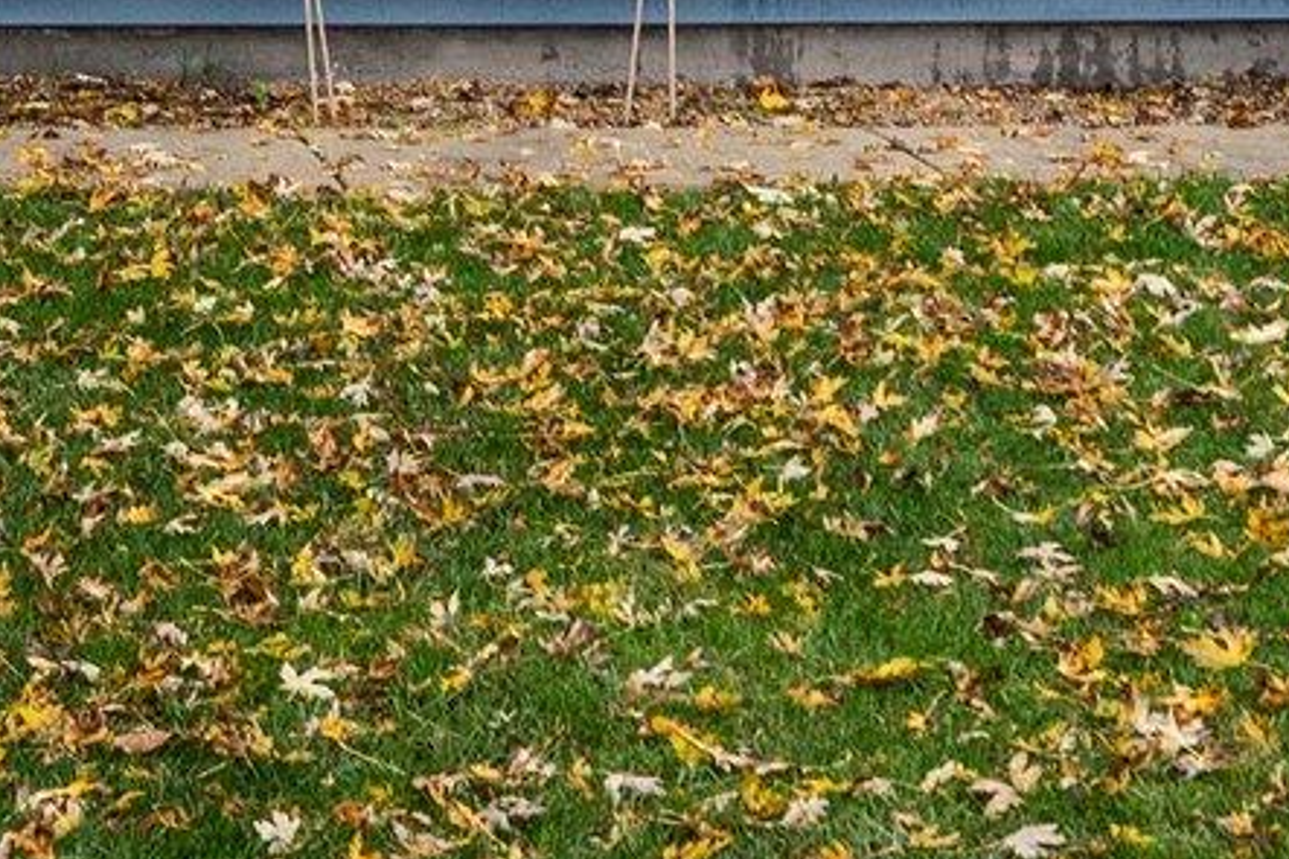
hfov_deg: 14.7
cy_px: -671
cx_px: -303
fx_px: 4796
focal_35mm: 134
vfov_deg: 9.7
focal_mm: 19.7
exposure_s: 1/40
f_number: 8
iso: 800
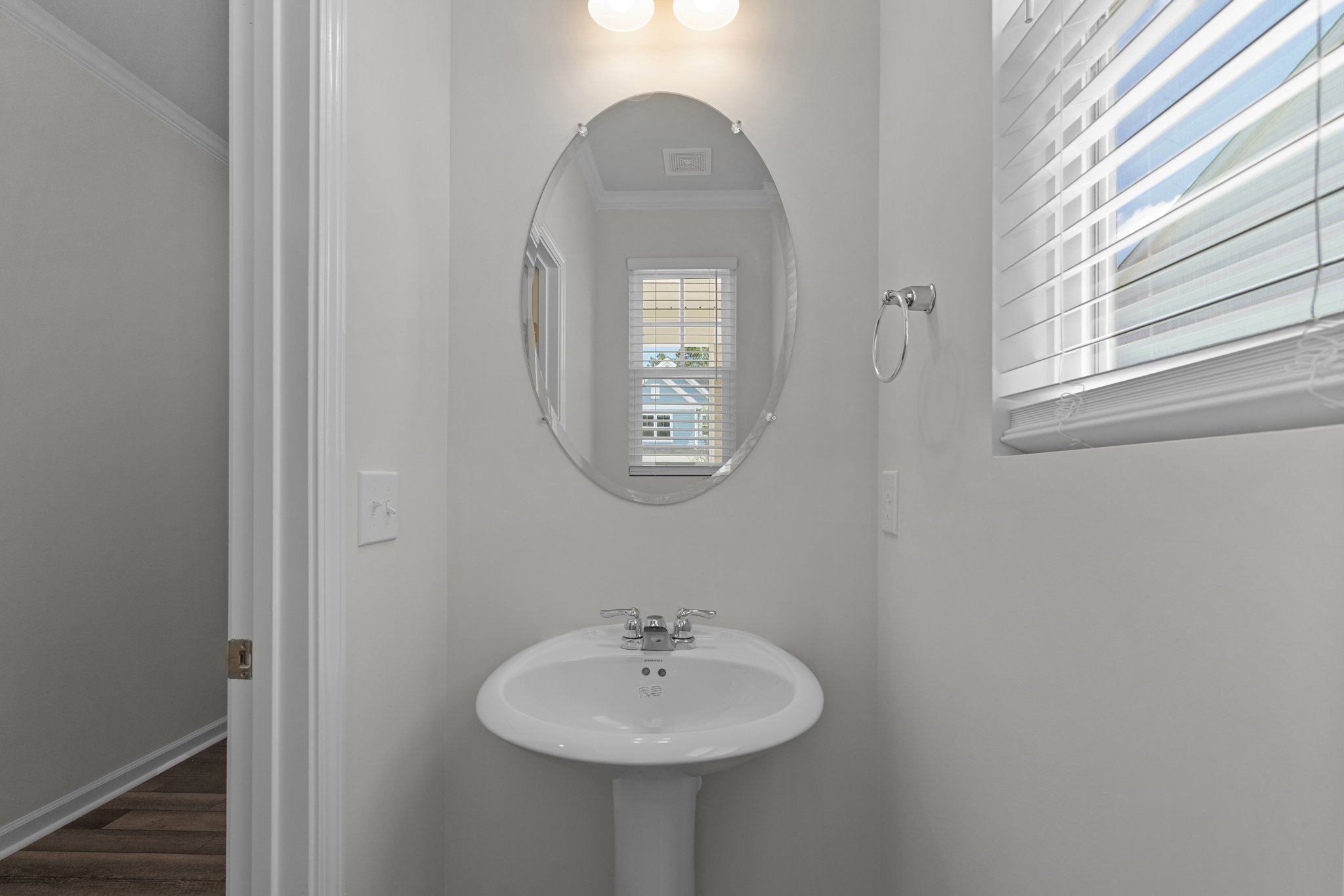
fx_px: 597
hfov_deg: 96.7
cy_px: 448
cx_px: 672
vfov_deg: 73.7
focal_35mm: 16
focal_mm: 16
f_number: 8
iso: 400
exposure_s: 1/15
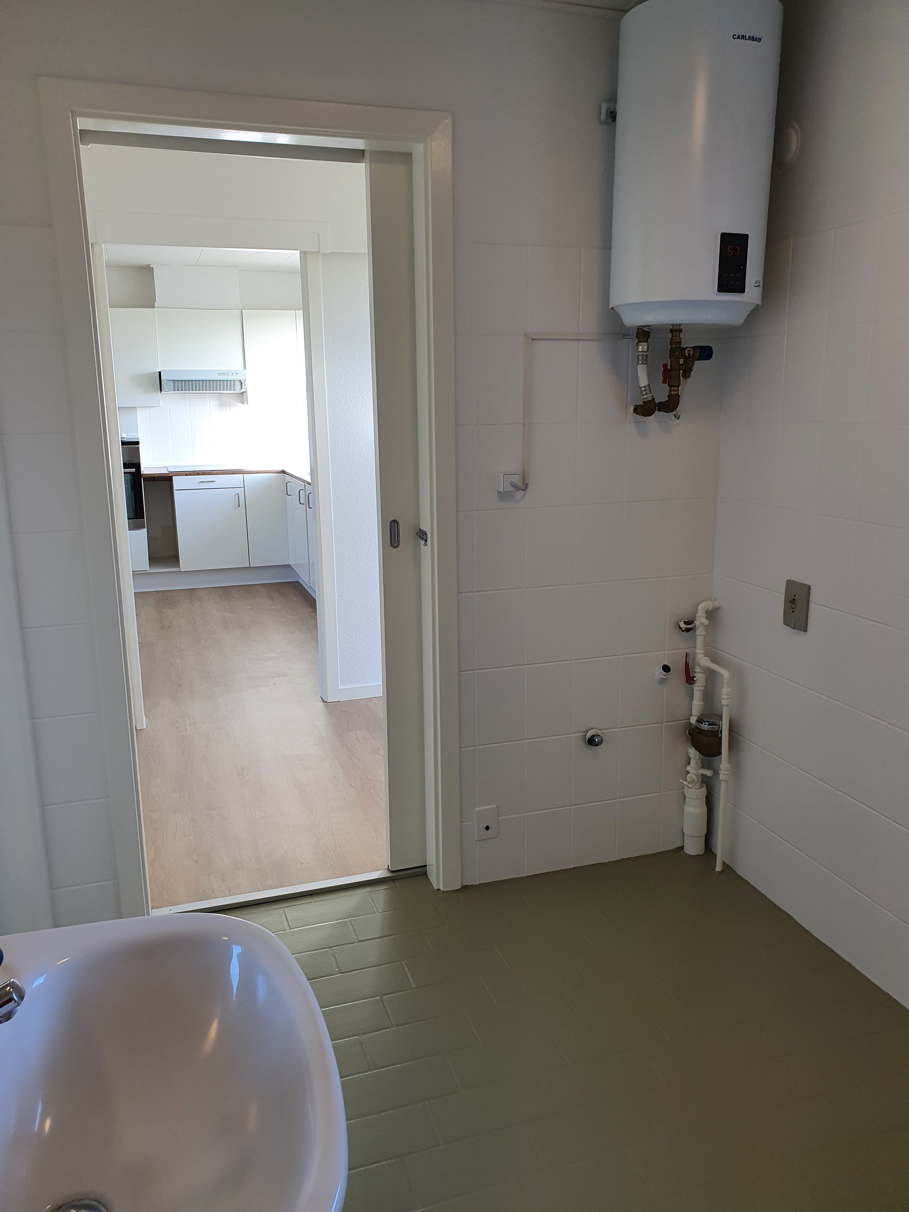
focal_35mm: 26
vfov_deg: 67.3
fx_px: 910
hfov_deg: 53.1
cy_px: 606
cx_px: 454
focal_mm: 4.32
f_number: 2.4
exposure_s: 1/120
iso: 80
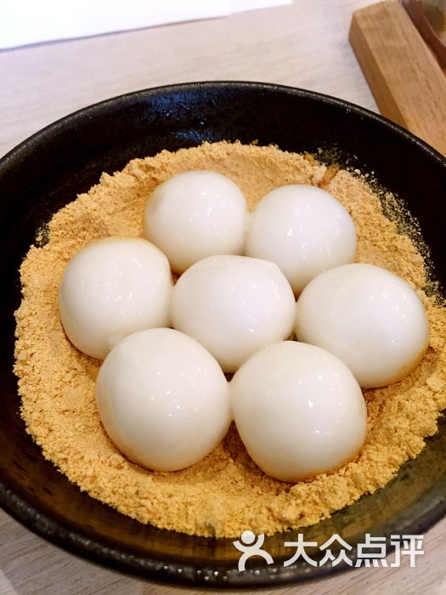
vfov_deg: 61.7
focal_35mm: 29
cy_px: 298
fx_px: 498
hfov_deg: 48.2
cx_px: 223
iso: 160
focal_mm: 4.15
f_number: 2.2
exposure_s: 1/33
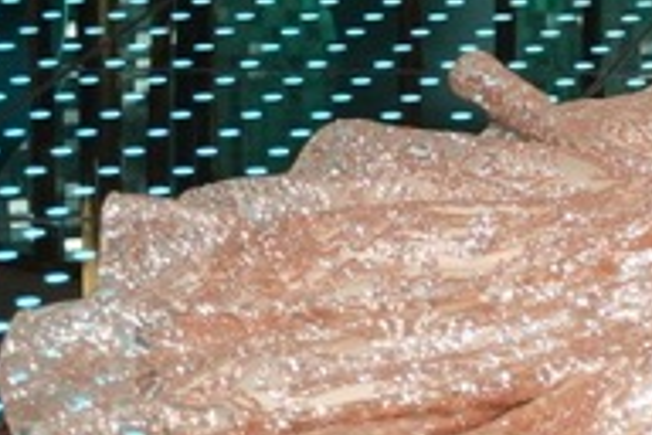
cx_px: 1769
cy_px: -668
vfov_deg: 5.1
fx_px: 4757
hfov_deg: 7.2
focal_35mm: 263
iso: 500
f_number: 2.8
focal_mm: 39.4
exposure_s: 1/100
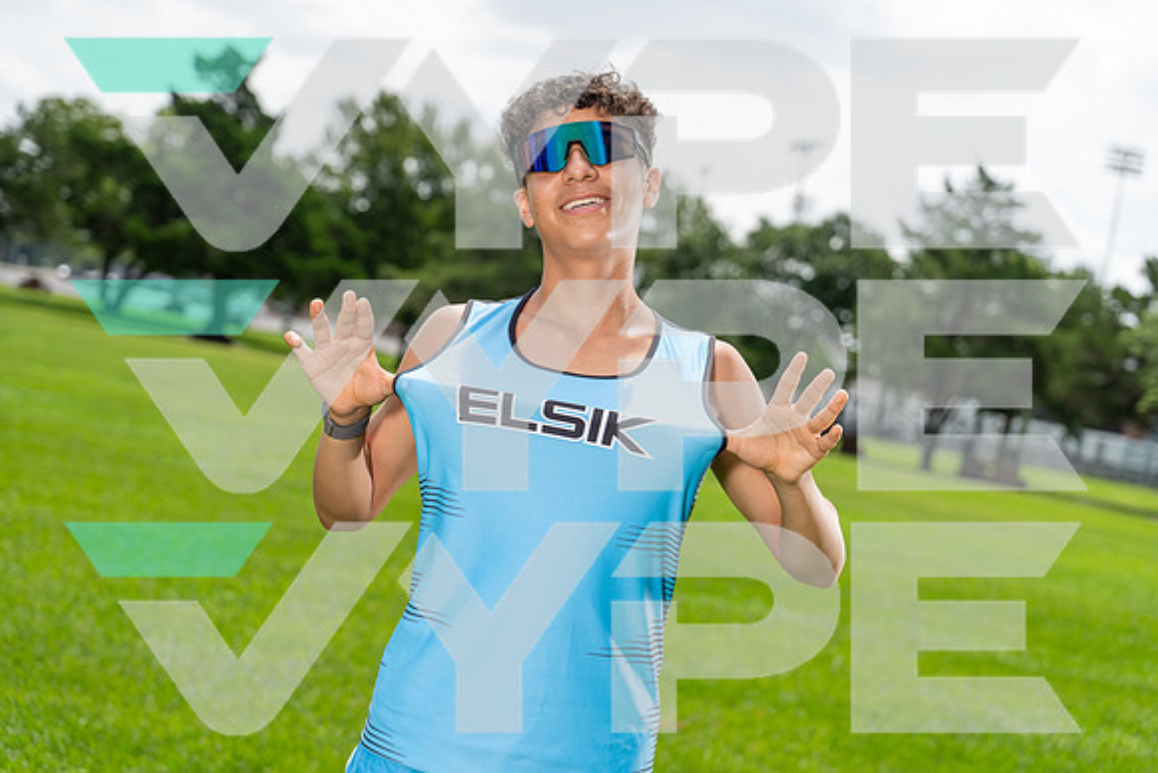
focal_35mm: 70
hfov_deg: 28.8
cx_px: 579
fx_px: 2252
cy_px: 386
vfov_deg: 19.5
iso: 250
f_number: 4
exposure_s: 1/1600
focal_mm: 70
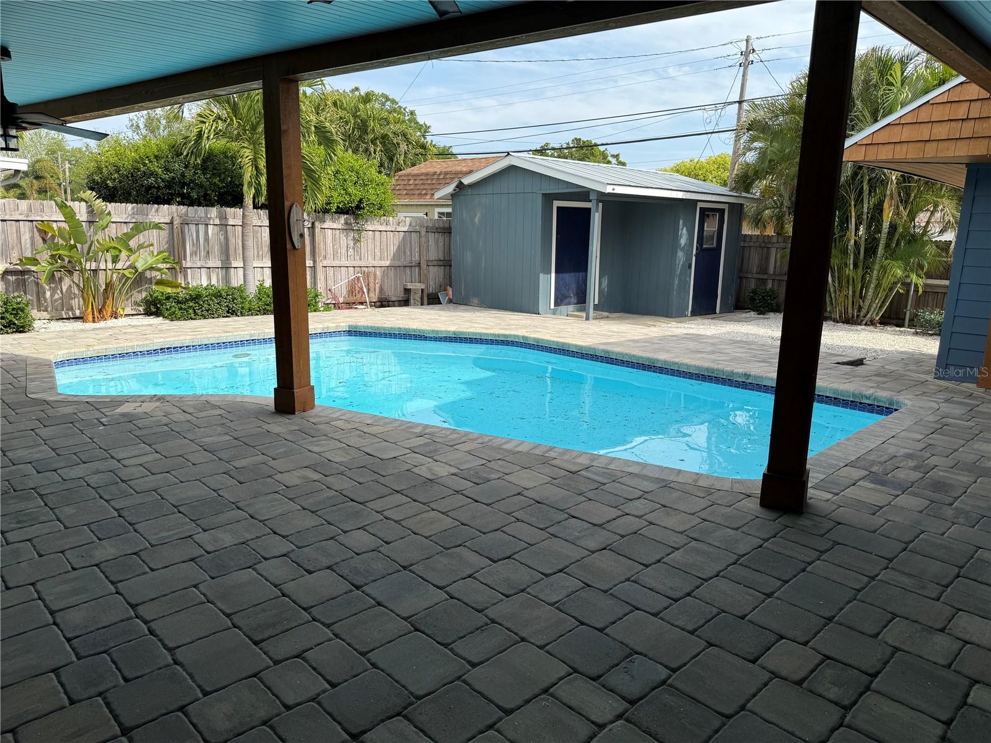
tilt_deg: -11.7
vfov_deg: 56.8
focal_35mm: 24
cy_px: 372
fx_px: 687
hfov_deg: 71.6
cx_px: 496
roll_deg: -1.7
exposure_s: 1/2611
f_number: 1.78
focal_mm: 6.76
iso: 80
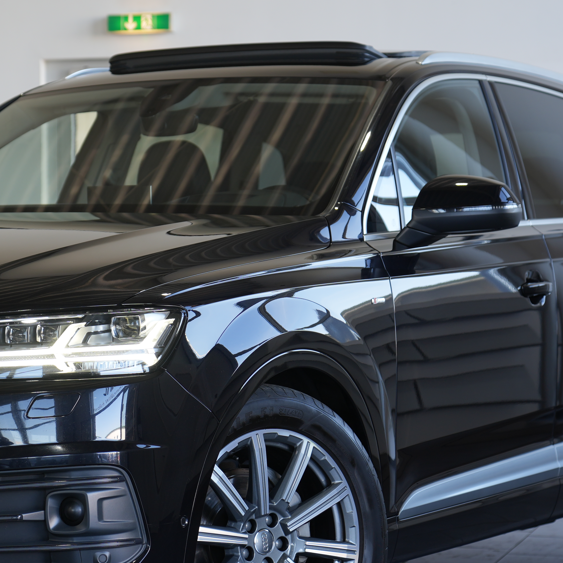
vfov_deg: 13.5
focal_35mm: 129
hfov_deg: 13.5
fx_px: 2374
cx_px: 121
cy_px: 356
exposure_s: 1/80
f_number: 2.8
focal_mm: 61
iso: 160
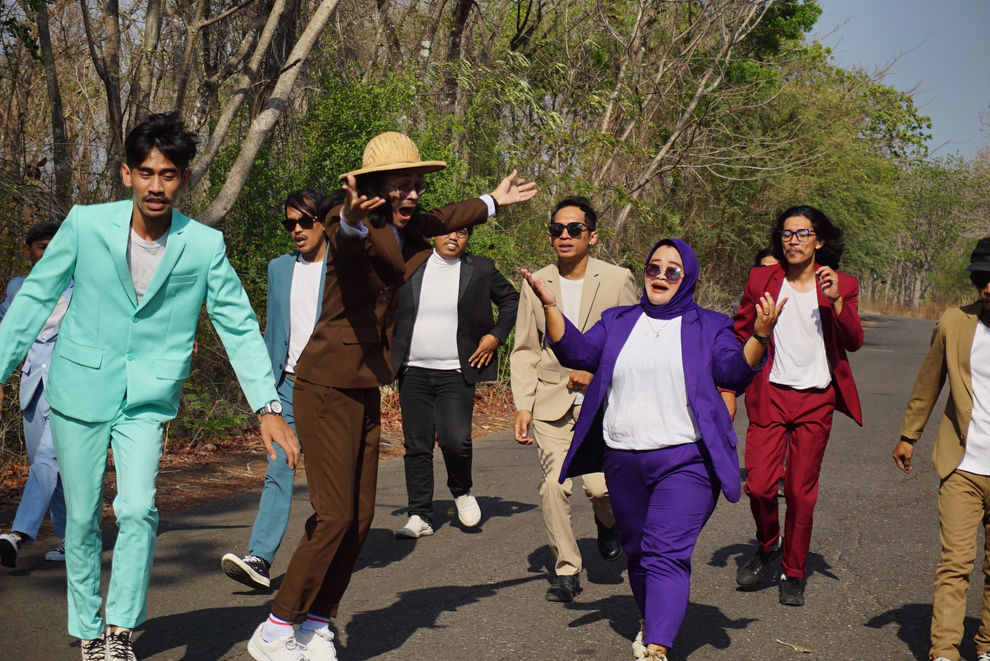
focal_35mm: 75
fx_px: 2063
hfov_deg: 27.0
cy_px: 330
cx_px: 495
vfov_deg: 18.2
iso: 100
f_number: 5.6
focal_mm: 50
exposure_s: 1/1250
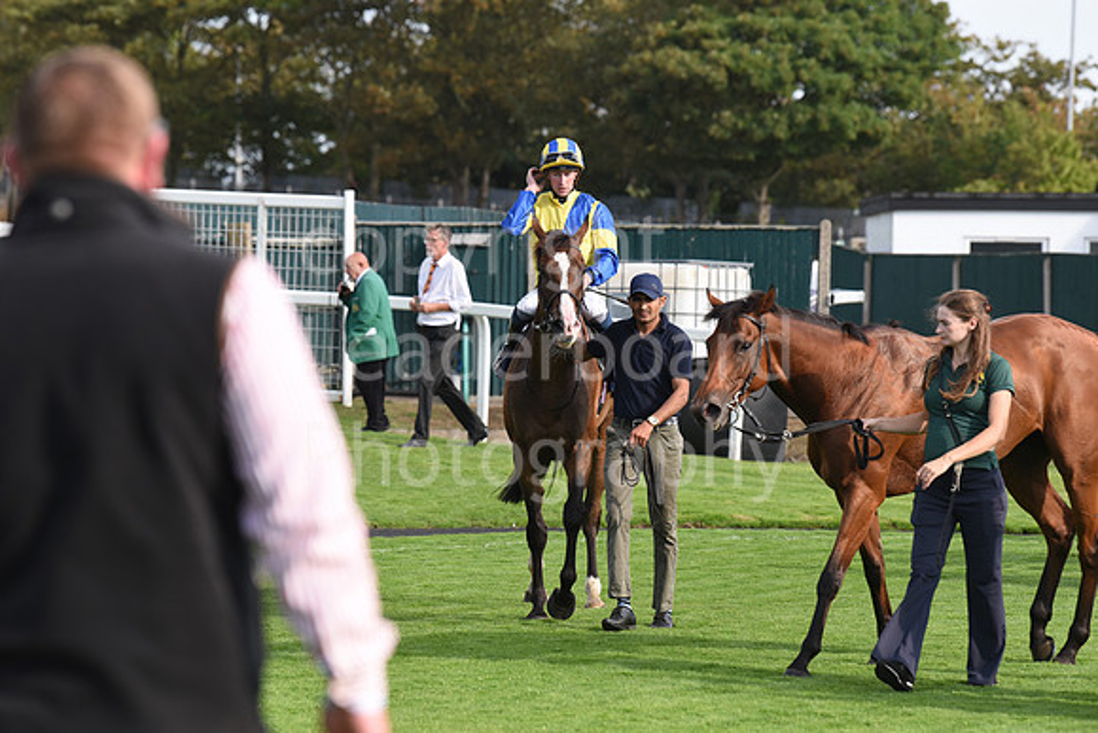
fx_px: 6101
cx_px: 549
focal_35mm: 200
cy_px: 366
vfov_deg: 6.9
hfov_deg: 10.3
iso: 640
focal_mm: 200
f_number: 5.6
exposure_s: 1/1250
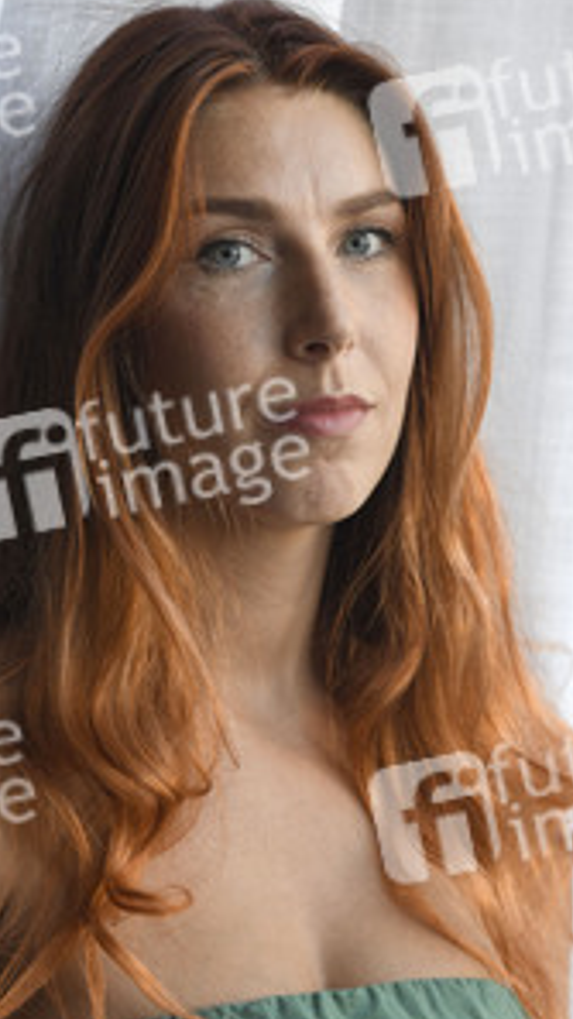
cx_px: 233
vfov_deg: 12.7
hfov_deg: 7.2
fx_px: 4566
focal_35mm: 169
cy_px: 631
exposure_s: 1/200
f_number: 5
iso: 800
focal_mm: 120
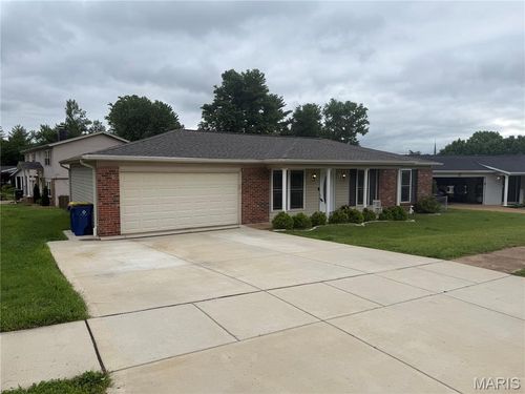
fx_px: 364
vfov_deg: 56.8
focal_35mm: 24
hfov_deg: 71.6
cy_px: 197
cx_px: 262
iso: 80
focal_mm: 6.76
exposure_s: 1/2703
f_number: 1.78
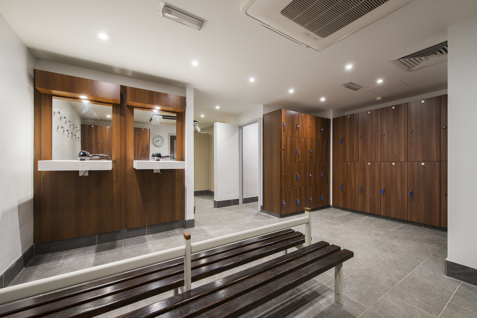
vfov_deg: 81.2
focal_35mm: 14
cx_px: 238
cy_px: 159
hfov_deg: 104.2
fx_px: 186
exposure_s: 1/3
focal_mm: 14
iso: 200
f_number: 10
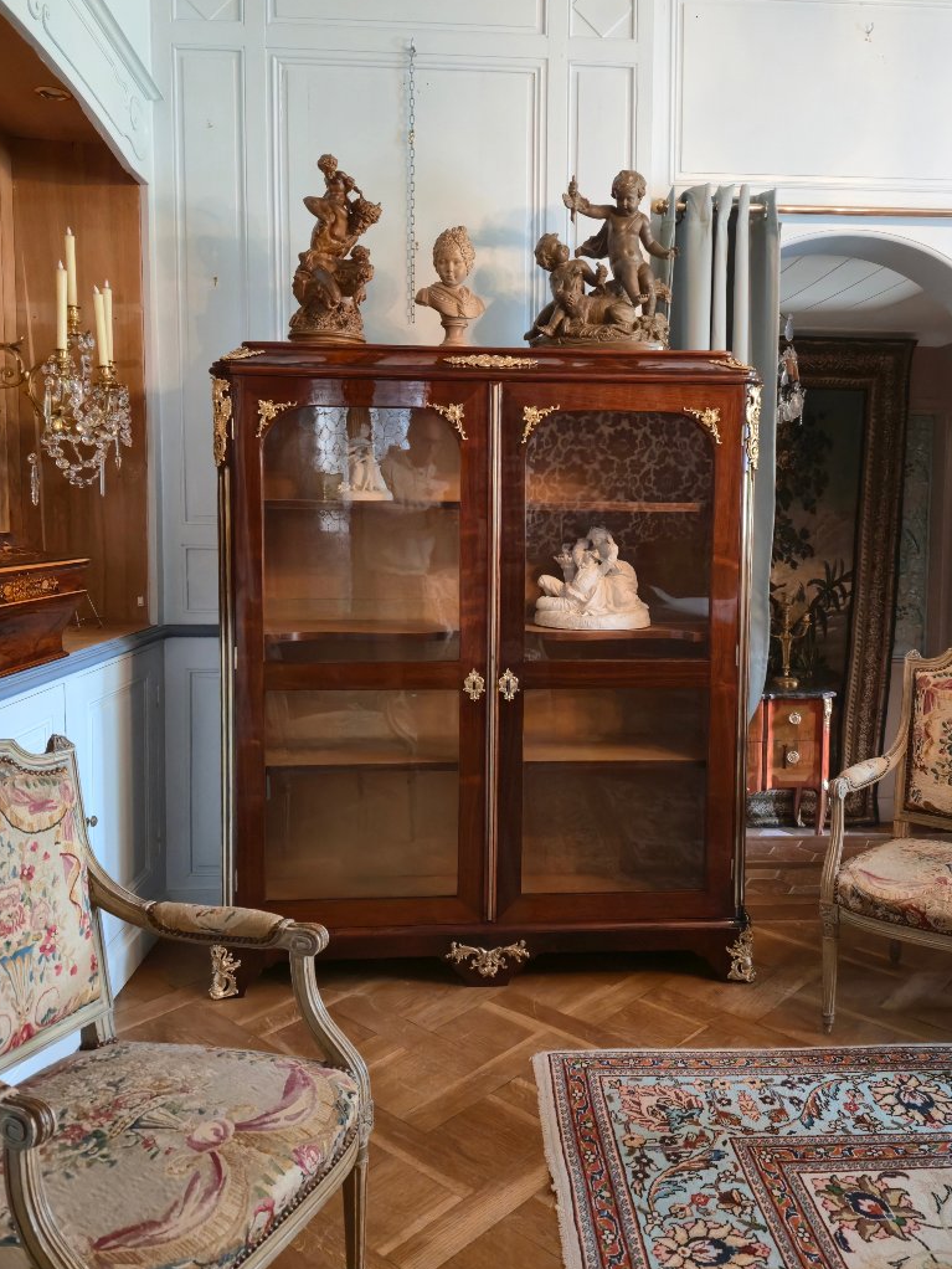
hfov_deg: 51.2
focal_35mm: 27
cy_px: 569
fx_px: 990
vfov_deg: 65.1
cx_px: 539
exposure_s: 1/40.2
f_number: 1.8
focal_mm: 5.4
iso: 400
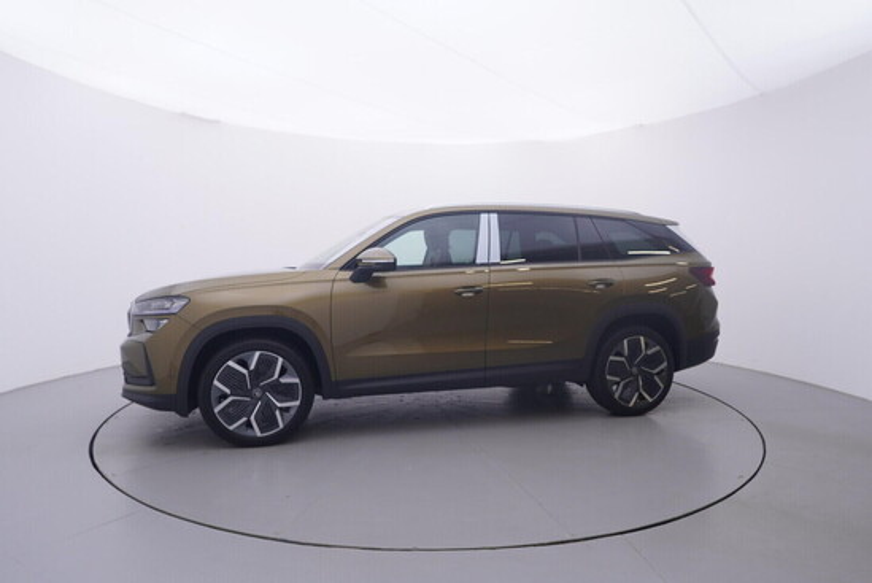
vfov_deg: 56.2
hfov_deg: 77.3
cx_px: 436
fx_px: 545
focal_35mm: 22
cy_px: 292
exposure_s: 1/80
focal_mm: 15
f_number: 5
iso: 200
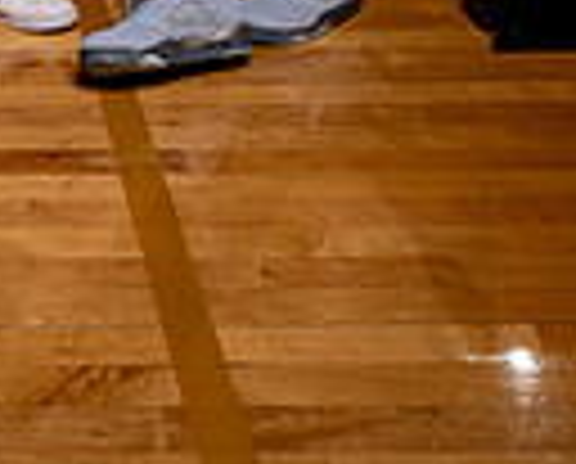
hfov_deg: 22.5
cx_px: -81
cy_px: -536
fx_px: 1350
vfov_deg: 14.9
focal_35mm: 79
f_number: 7.1
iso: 100
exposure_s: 1/250
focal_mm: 24
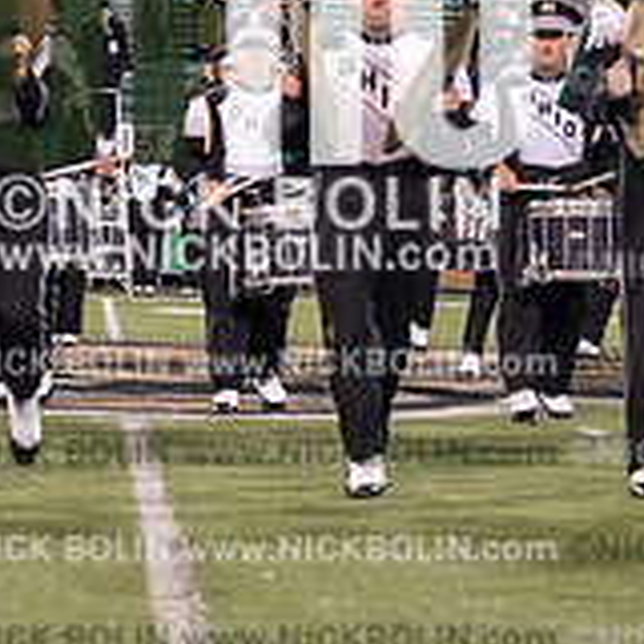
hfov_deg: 8.2
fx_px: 4483
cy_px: 80
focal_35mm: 213
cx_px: 246
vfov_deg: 8.2
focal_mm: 69
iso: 3200
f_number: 4
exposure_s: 1/640
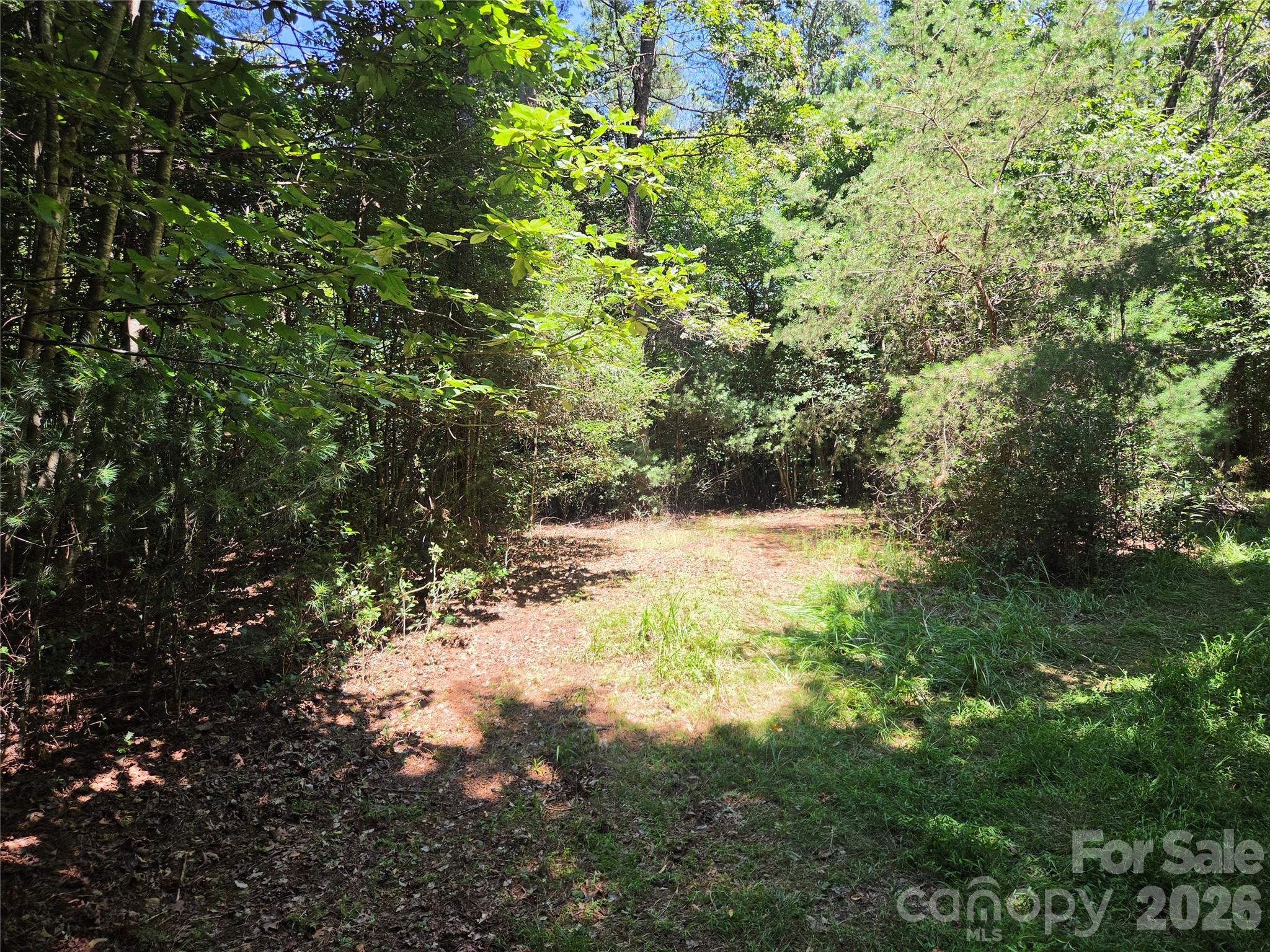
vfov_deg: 58.9
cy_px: 476
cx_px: 635
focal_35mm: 23
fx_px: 844
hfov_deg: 73.9
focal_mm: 5.4
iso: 80
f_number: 1.8
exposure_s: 1/885
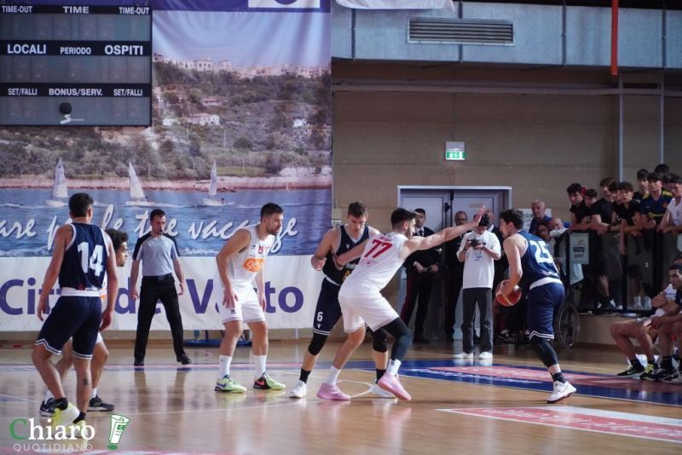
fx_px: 2928
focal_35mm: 154
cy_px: 228
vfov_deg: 8.9
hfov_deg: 13.3
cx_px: 341
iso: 5000
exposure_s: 1/640
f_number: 5
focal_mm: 103
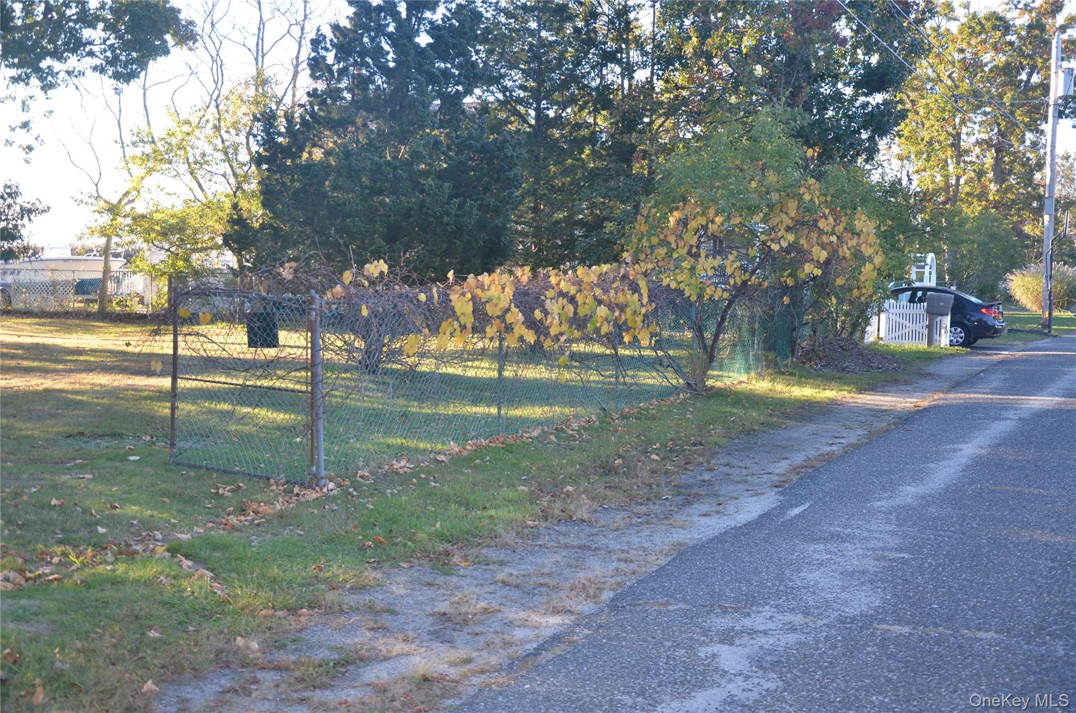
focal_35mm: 42
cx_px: 538
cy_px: 356
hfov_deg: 46.5
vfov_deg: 31.7
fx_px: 1253
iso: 200
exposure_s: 1/125
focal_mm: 28
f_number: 4
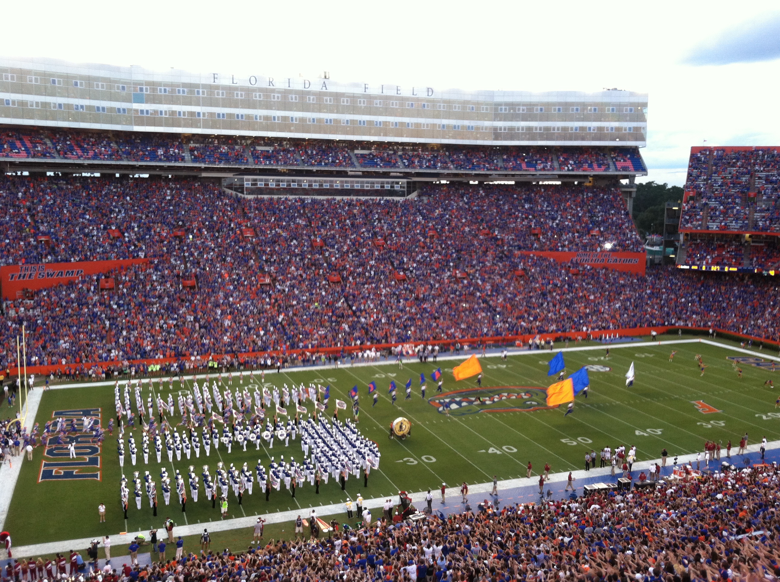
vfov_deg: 40.6
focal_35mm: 35
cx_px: 390
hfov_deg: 52.7
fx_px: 787
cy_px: 291
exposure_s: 1/24
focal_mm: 3.85
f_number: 2.8
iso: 80
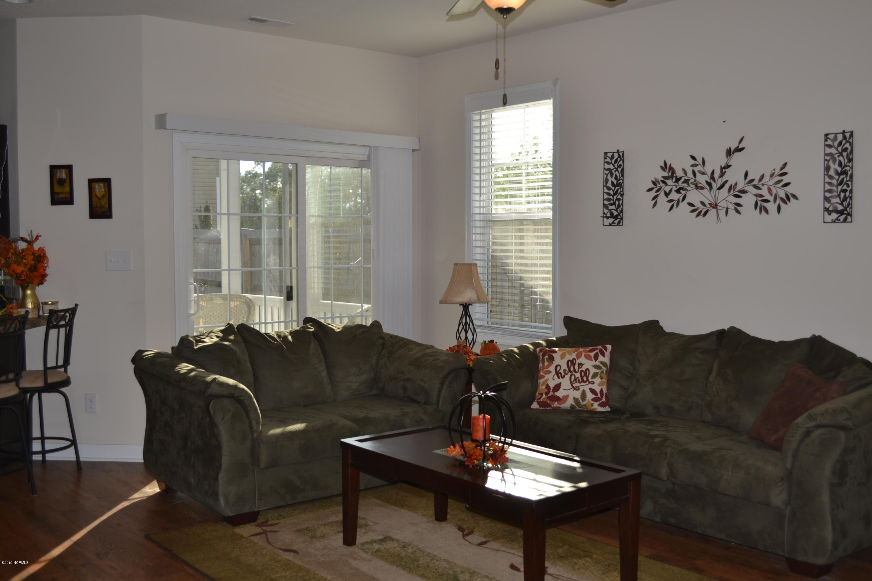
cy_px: 290
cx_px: 436
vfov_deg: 36.9
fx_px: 872
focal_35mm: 36
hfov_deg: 53.1
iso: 100
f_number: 4.5
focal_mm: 24
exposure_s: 1/200
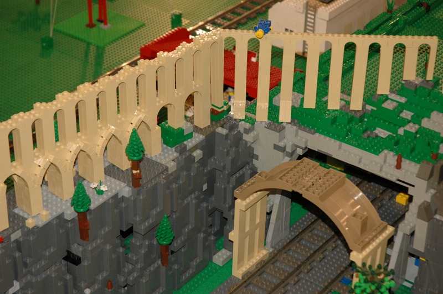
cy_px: 147
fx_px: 1143
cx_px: 222
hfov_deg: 21.9
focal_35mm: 93
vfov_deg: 14.7
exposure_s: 1/125
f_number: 5.6
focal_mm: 62
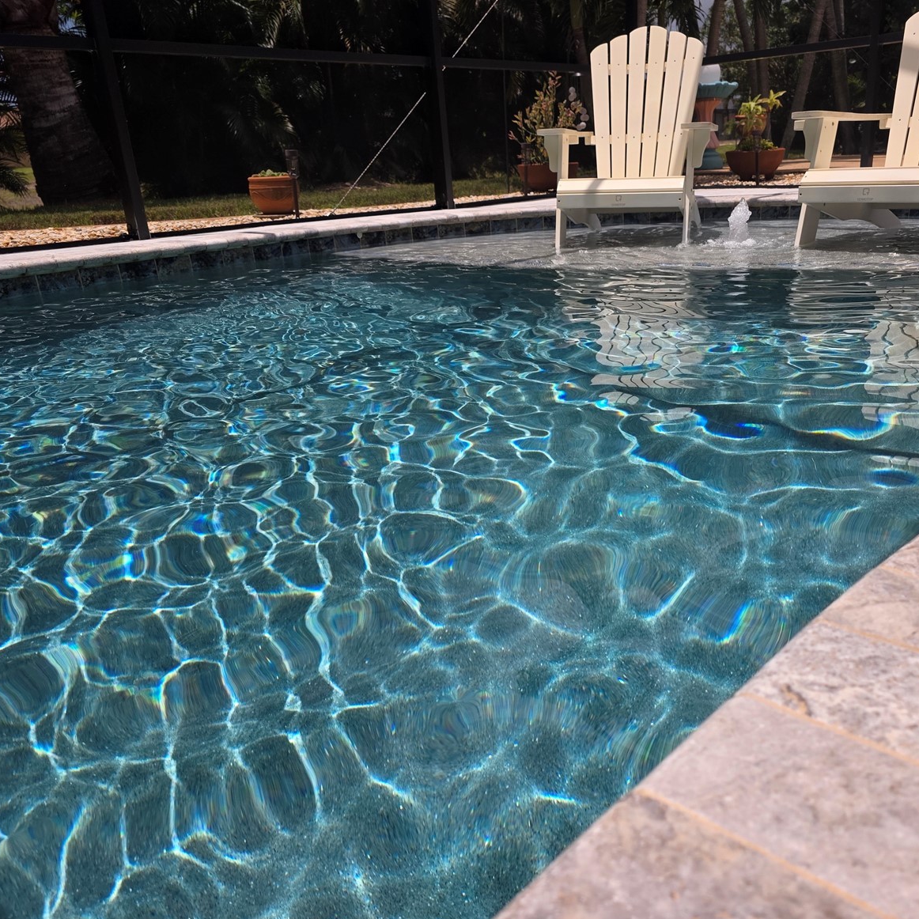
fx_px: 841
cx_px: 550
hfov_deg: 56.9
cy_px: 462
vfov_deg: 57.3
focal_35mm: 28
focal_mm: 6.3
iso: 80
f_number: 1.7
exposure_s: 1/6574
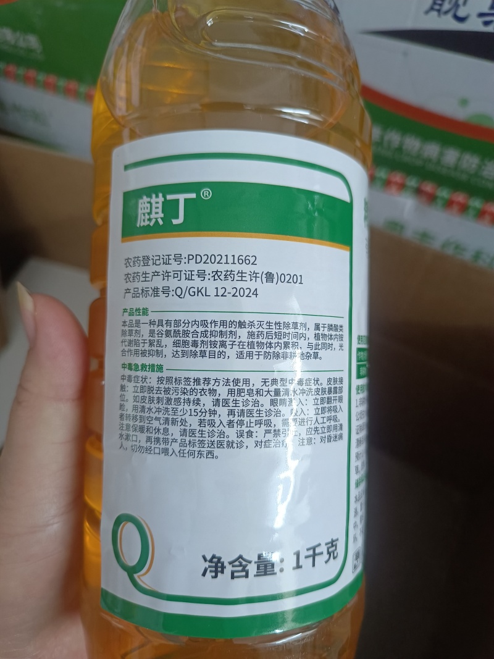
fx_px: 438
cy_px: 330
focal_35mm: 23
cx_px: 247
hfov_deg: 58.9
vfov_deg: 73.9
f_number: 1.88
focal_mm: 5.59
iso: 2282
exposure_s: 1/50
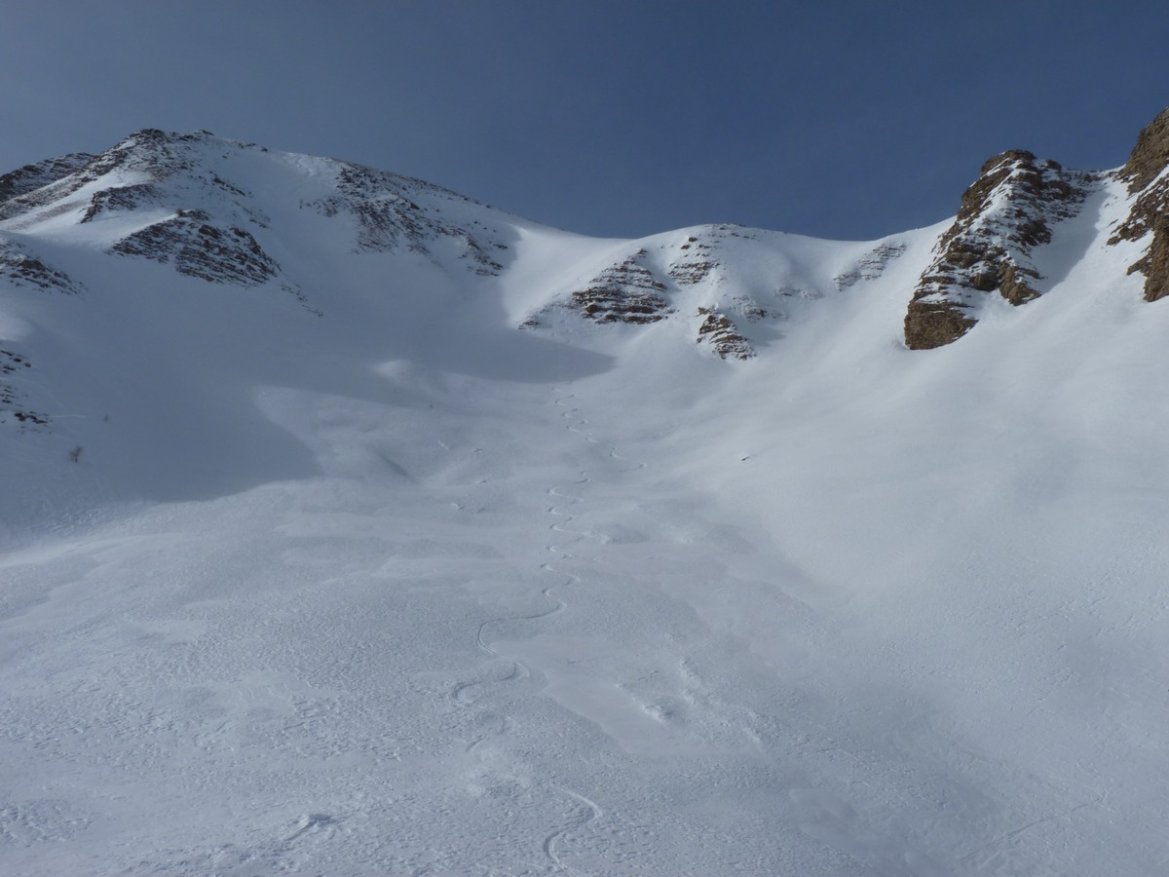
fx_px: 1351
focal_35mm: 40
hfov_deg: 46.8
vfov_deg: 36.0
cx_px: 584
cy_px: 438
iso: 80
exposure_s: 1/500
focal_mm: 7.2
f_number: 8
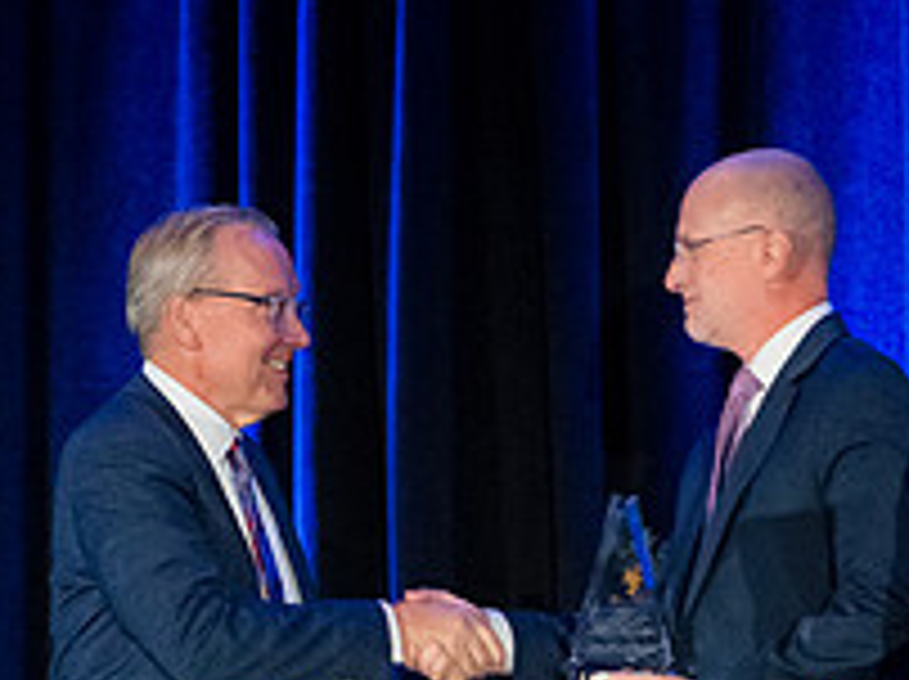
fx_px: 3882
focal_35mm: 148
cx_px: 468
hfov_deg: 13.4
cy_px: 779
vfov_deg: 9.9
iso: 10000
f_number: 4
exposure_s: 1/125
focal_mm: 46
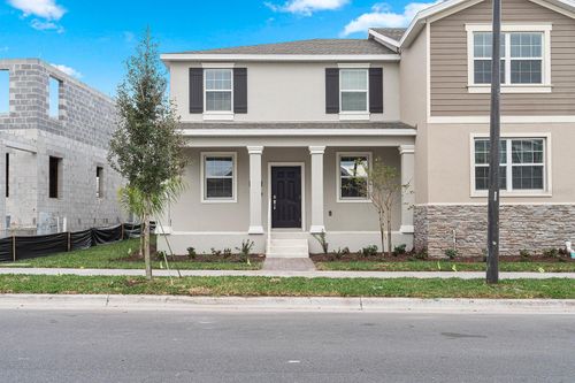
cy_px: 192
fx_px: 559
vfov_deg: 37.8
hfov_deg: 54.5
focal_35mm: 35
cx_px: 288
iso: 250
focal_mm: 35
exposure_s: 1/160
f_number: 9
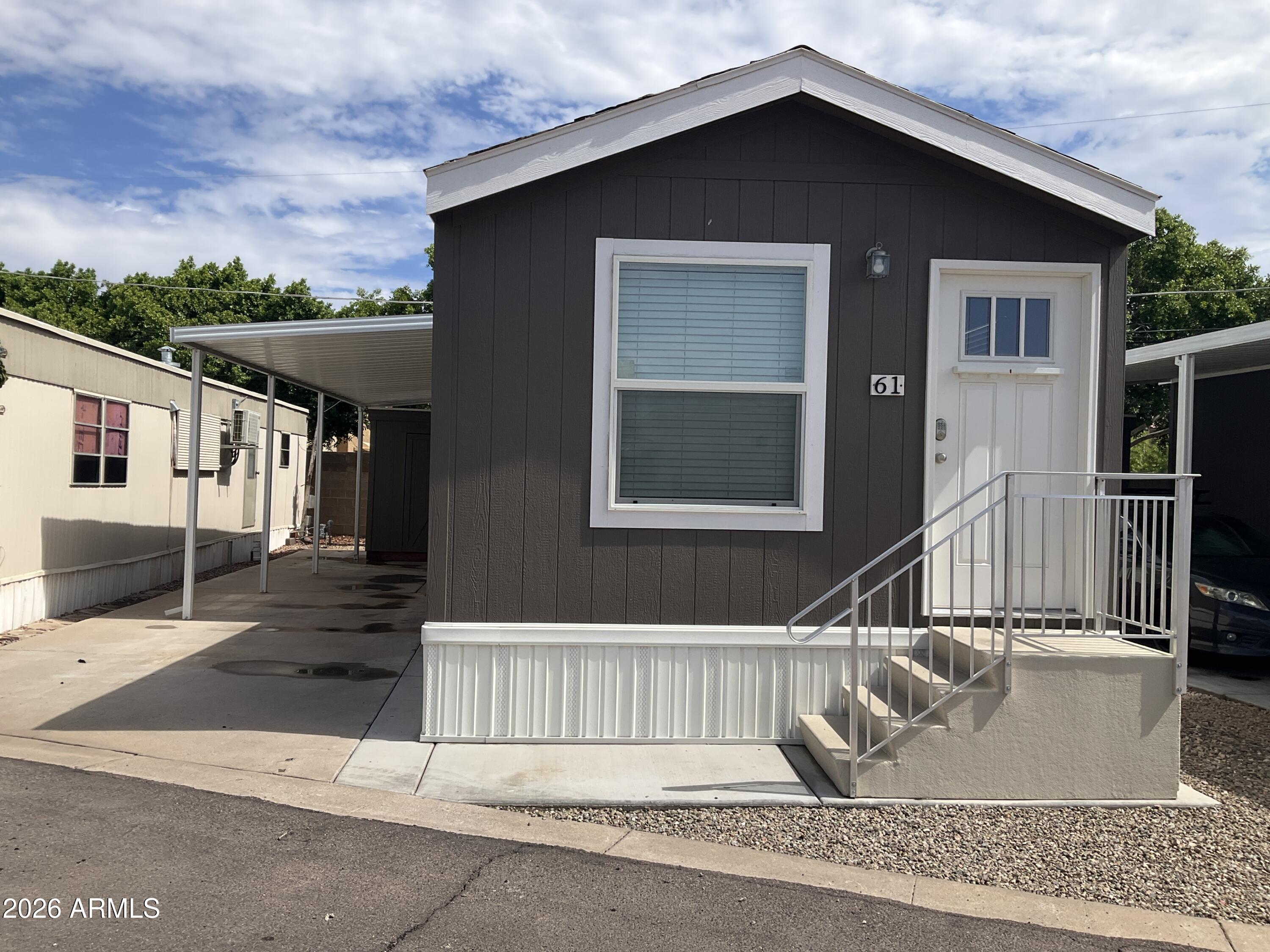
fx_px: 1064
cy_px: 476
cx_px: 635
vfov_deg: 48.2
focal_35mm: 29
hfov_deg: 61.7
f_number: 1.8
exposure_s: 1/2801
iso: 25
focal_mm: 3
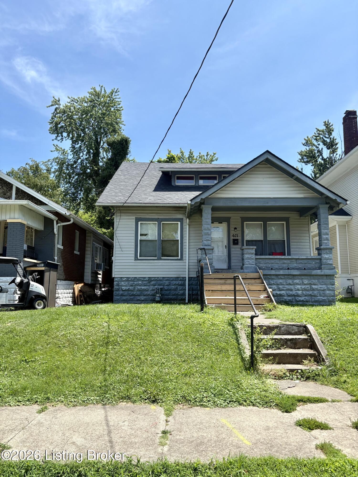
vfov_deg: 67.3
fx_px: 359
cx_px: 179
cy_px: 238
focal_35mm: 26
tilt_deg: +8.5
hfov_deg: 53.1
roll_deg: +0.0
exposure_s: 1/2075
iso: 50
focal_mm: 5.96
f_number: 1.6
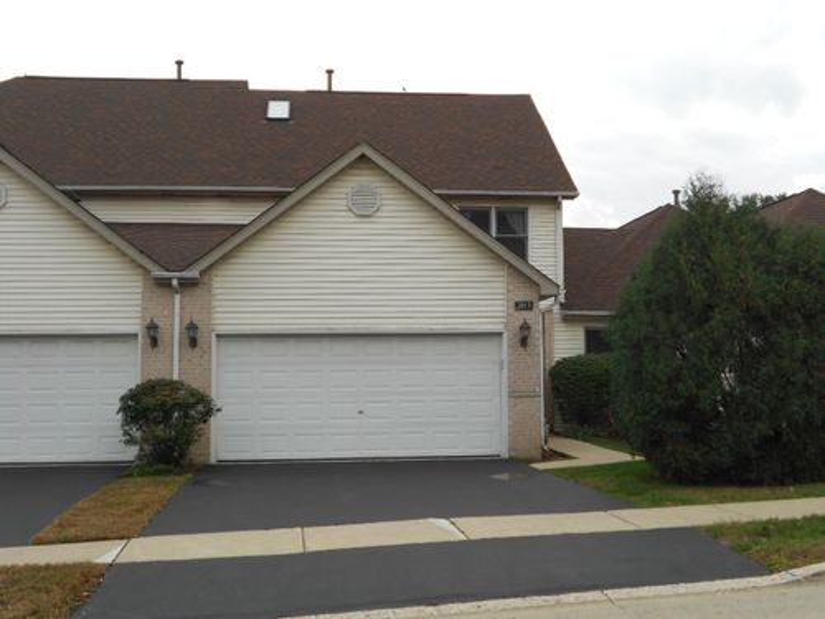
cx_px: 412
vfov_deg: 33.6
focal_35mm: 43
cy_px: 310
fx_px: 1025
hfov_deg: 43.9
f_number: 4.2
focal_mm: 7.7
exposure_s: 1/60
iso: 80
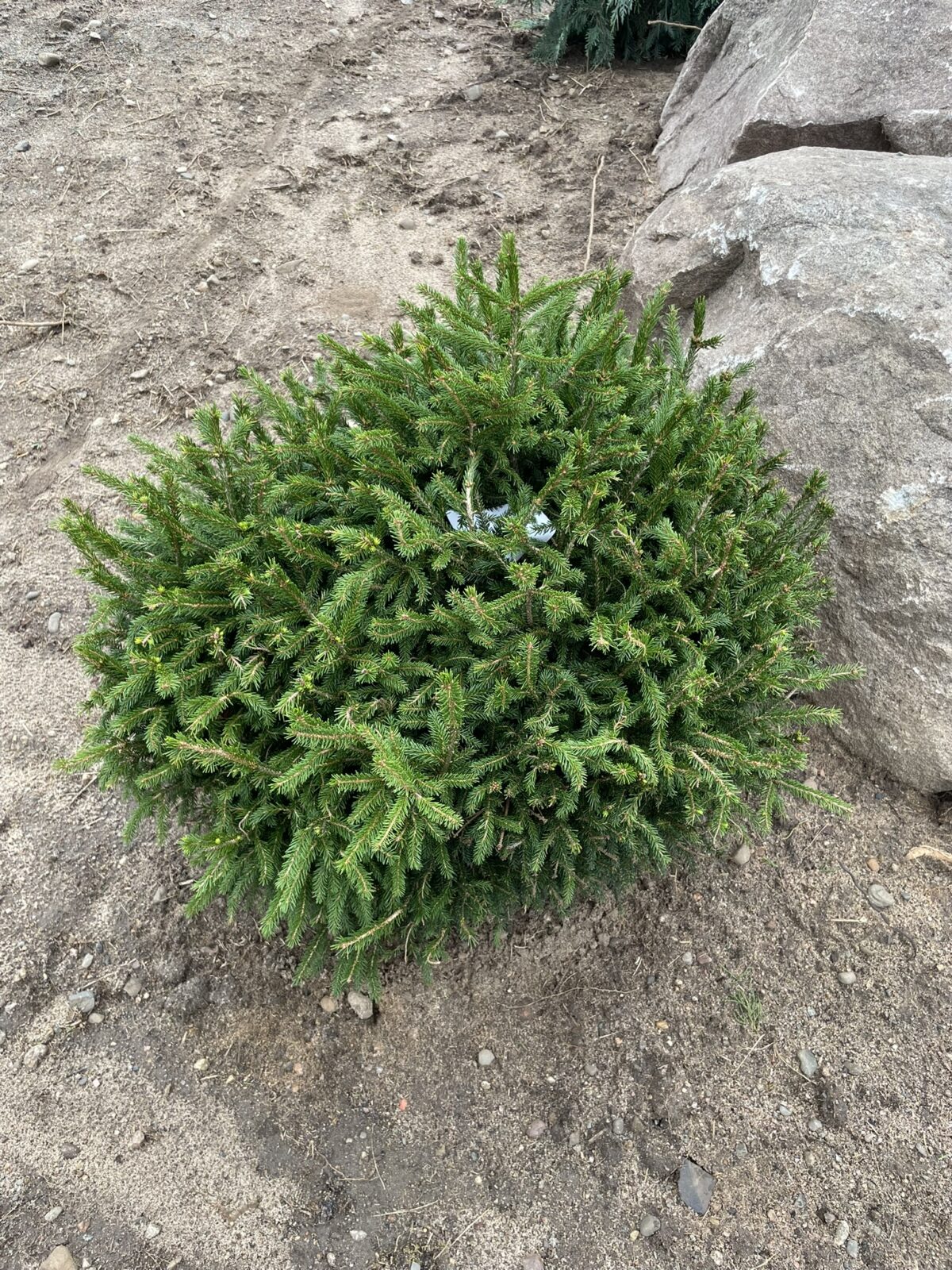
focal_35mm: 26
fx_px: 953
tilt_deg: -45.6
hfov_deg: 53.1
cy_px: 635
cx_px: 476
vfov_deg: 67.3
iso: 32
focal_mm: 4.2
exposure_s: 1/383
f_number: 1.6
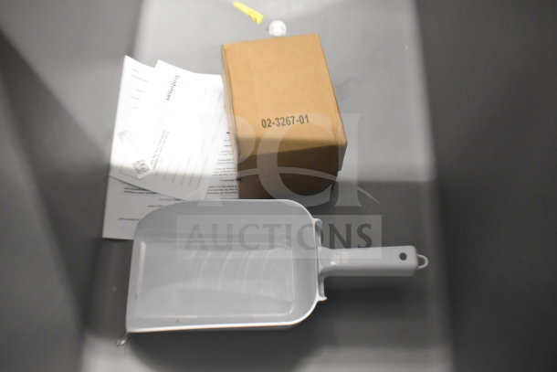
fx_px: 511
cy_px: 186
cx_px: 278
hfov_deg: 57.2
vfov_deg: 40.0
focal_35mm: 33
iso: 3200
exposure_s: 1/30
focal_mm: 22
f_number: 3.8
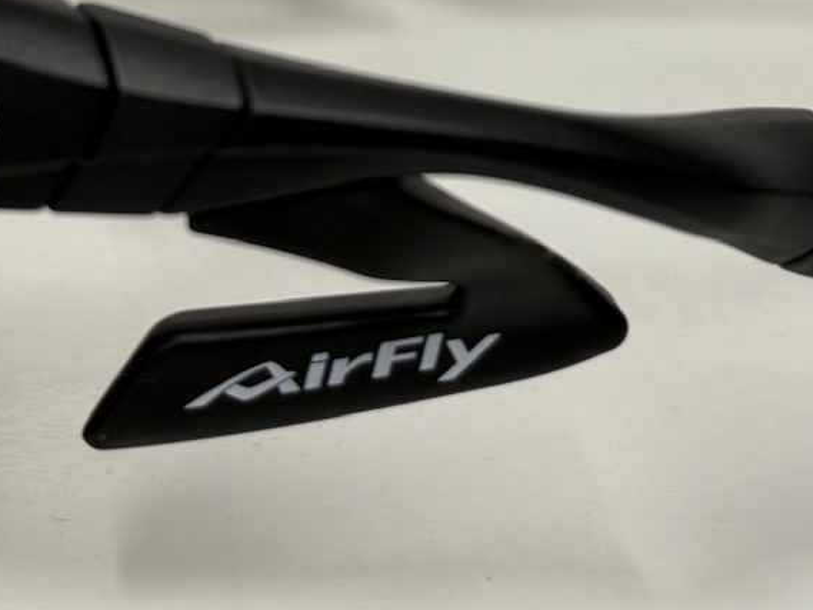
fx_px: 2537
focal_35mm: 108
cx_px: 323
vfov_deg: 13.6
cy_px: 120
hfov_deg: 18.2
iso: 64
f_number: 1.78
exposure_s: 1/100
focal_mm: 6.76
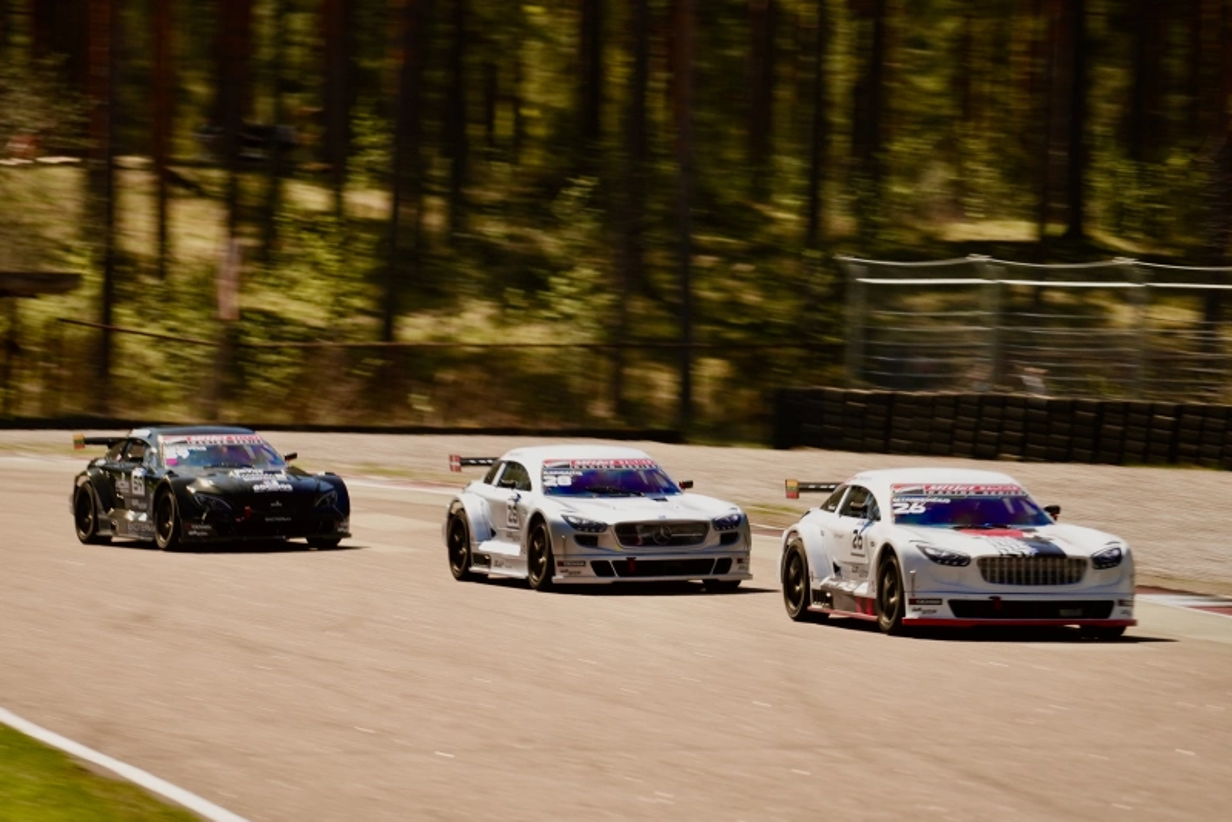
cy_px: 411
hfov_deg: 10.9
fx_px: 6436
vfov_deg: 7.3
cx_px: 616
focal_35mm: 188
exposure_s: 1/60
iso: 640
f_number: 4
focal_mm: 188
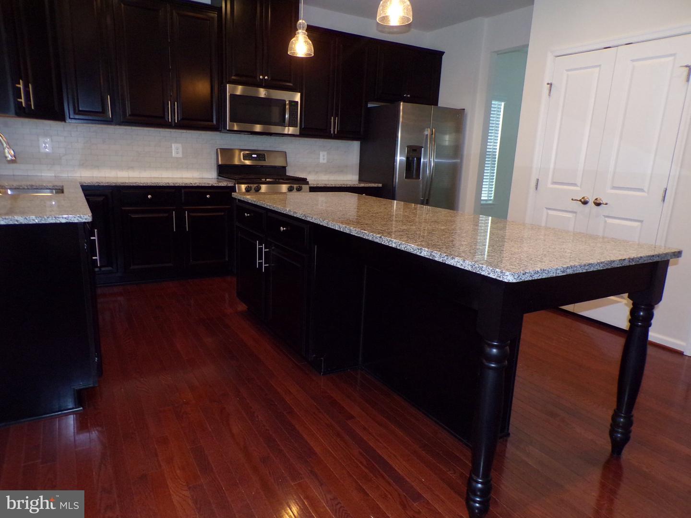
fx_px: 479
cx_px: 346
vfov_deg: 56.8
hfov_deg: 71.6
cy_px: 259
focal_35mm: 24
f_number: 3
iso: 290
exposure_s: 1/34
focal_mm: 4.3
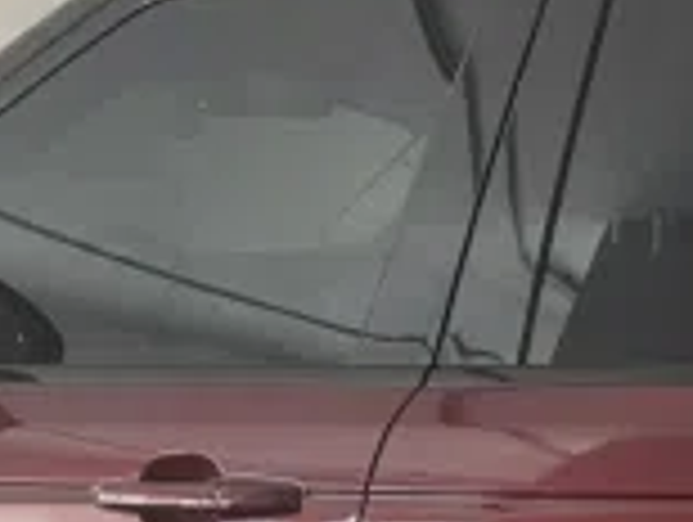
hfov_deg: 18.1
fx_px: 2165
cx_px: 518
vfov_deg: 13.2
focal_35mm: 108
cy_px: 693
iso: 640
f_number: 1.6
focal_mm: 5.1
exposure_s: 1/32
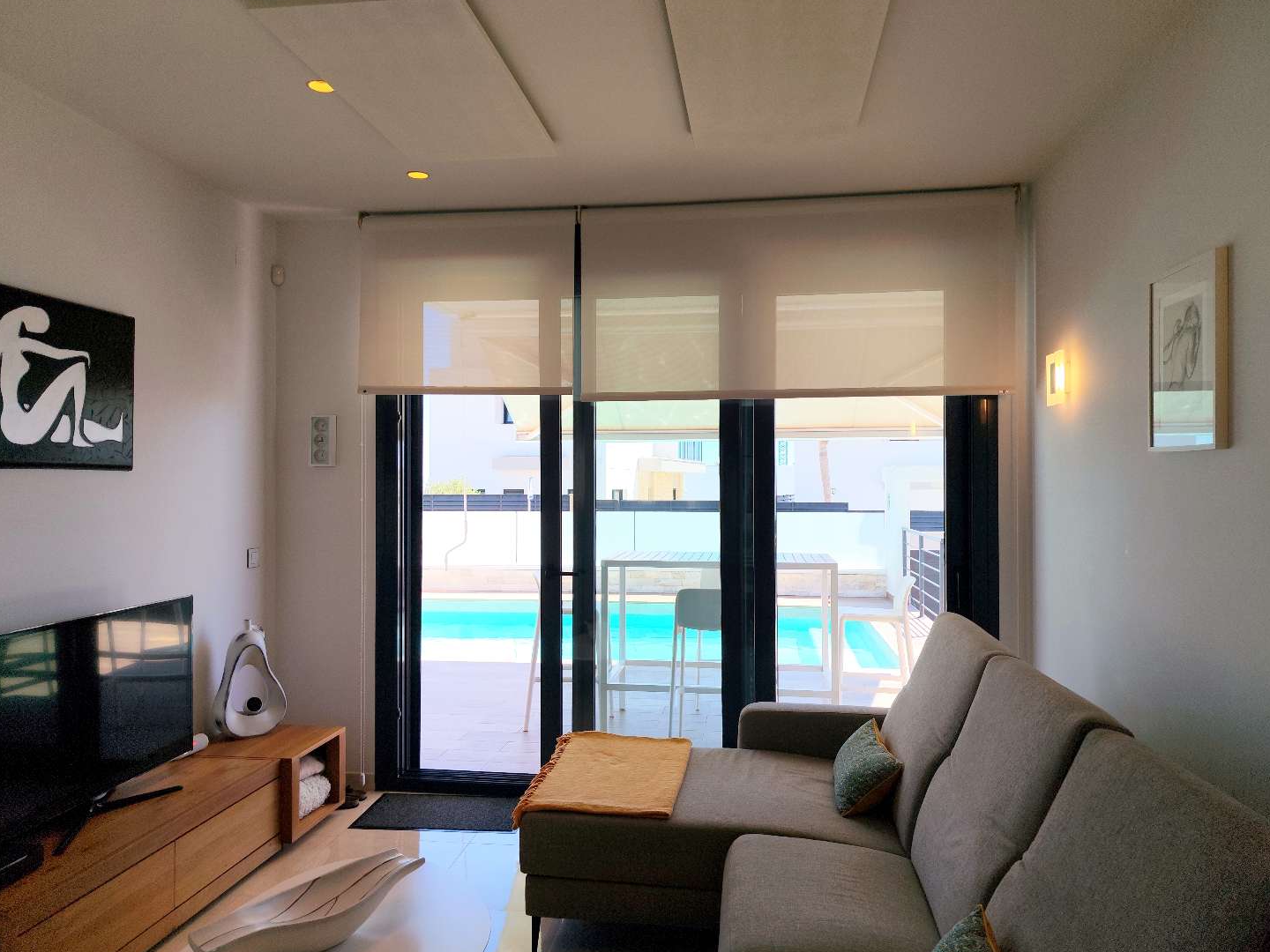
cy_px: 468
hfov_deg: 69.4
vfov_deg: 54.9
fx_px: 917
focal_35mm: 25
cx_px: 642
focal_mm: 5.24
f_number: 1.7
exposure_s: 1/462
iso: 52
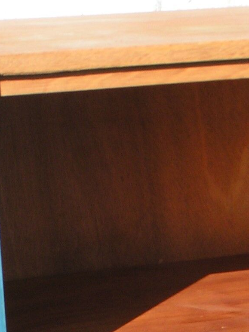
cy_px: 430
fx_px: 1602
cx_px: 221
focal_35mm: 167
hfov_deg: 8.9
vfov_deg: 11.5
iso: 50
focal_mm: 9.7
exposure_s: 1/200
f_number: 5.6
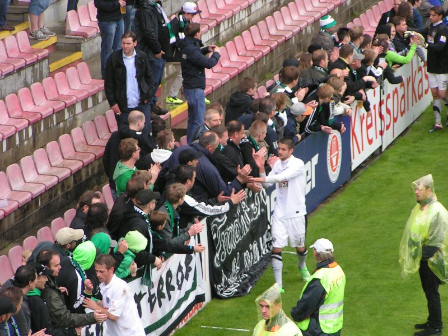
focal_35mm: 216
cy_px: 168
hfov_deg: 9.2
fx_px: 2795
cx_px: 224
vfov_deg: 6.9
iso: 64
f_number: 3.5
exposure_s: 1/200
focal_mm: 33
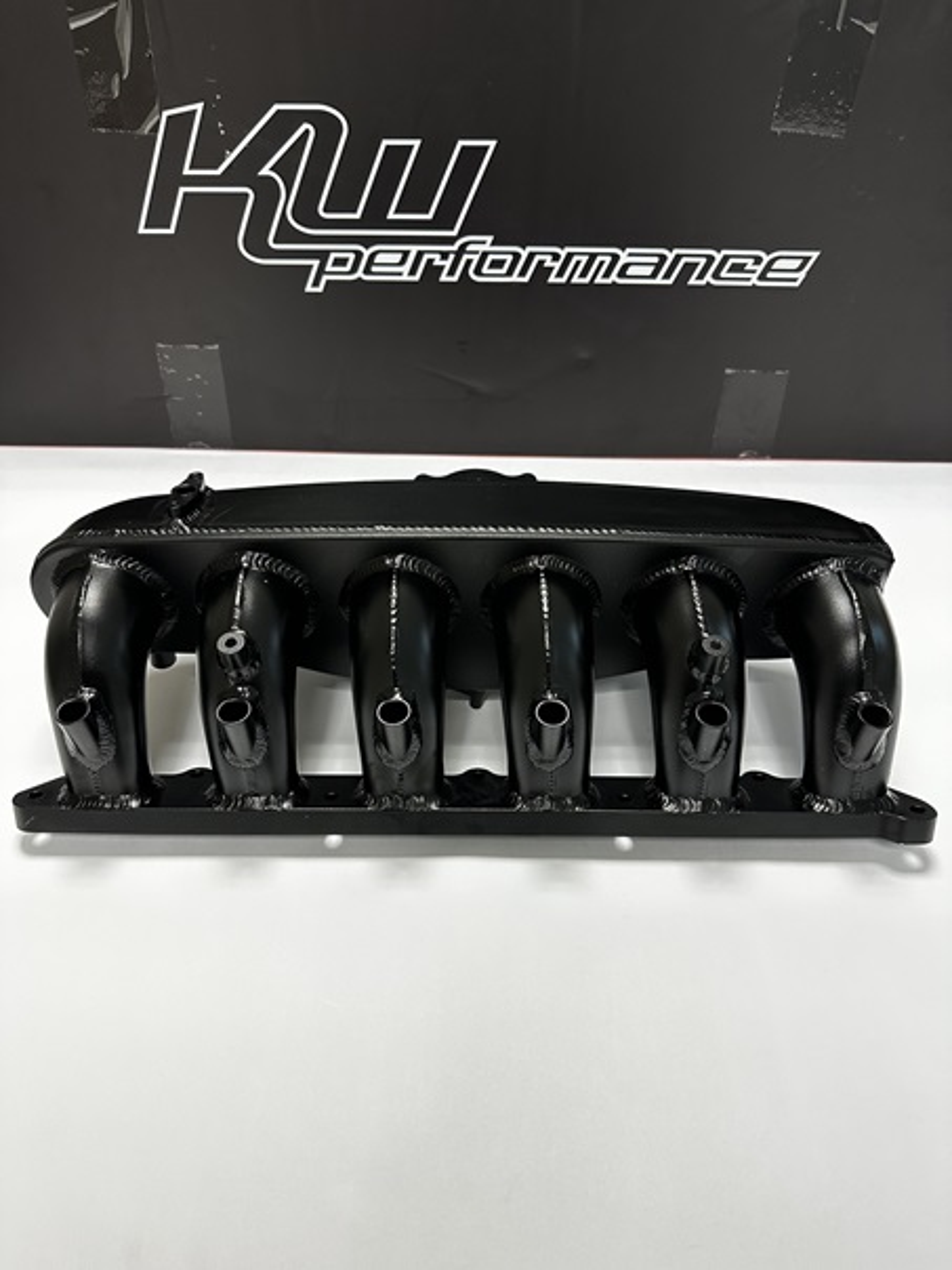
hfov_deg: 56.8
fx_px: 880
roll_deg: -0.3
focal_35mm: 24
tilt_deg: -40.6
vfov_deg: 71.6
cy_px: 635
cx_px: 476
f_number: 1.78
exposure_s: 1/100
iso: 160
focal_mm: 6.86
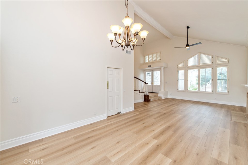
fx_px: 96
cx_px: 124
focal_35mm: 14
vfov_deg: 81.1
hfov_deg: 104.3
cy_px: 82
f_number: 4
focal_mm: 14
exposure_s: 1/60
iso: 200
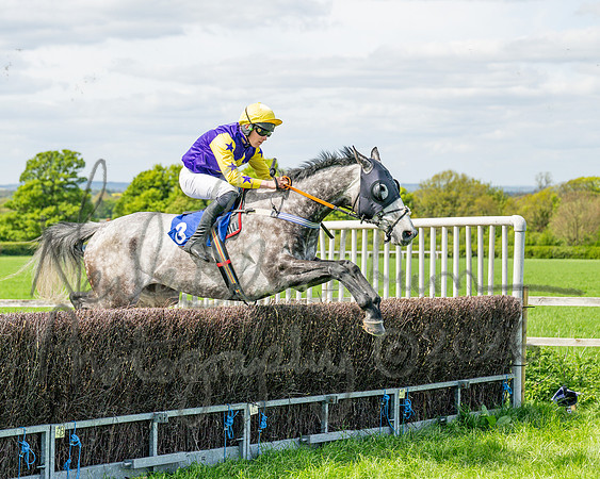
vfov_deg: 14.7
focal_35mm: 105
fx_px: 1864
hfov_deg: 18.2
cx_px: 135
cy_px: 259
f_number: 4
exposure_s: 1/3200
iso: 400
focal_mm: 71
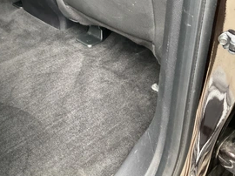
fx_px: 292
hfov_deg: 43.1
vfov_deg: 33.5
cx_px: 72
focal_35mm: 43
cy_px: 82
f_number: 1.8
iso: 200
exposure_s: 1/60
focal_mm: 3
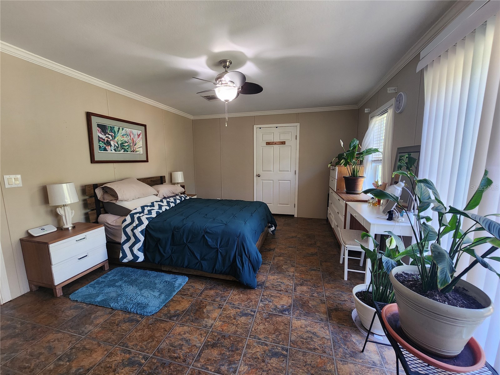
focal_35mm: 13
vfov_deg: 89.9
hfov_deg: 106.2
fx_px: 188
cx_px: 250
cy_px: 188
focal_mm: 2.2
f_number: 2.2
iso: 200
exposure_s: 1/60
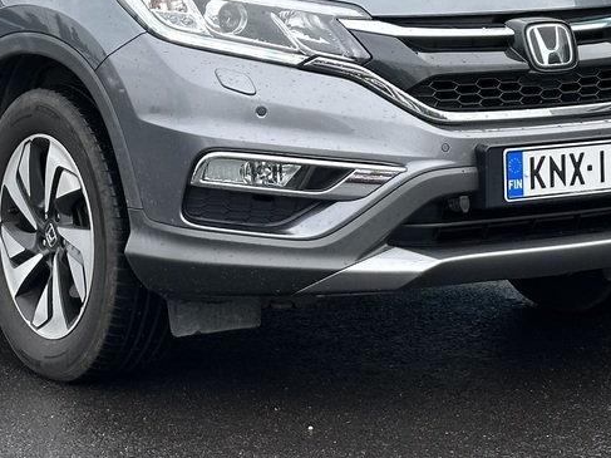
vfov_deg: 10.3
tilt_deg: +0.5
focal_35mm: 142
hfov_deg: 13.9
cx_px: 181
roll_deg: +0.7
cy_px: -58
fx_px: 2506
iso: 64
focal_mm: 6.86
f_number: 1.78
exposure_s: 1/676
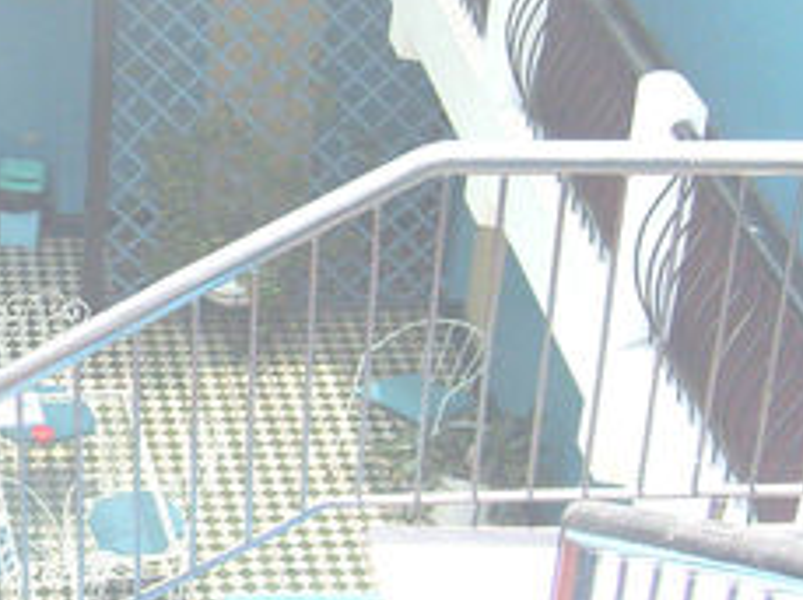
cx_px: -168
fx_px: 2270
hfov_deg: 18.9
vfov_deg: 15.0
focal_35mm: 98
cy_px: 211
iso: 80
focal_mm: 5.8
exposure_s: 1/250
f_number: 2.8
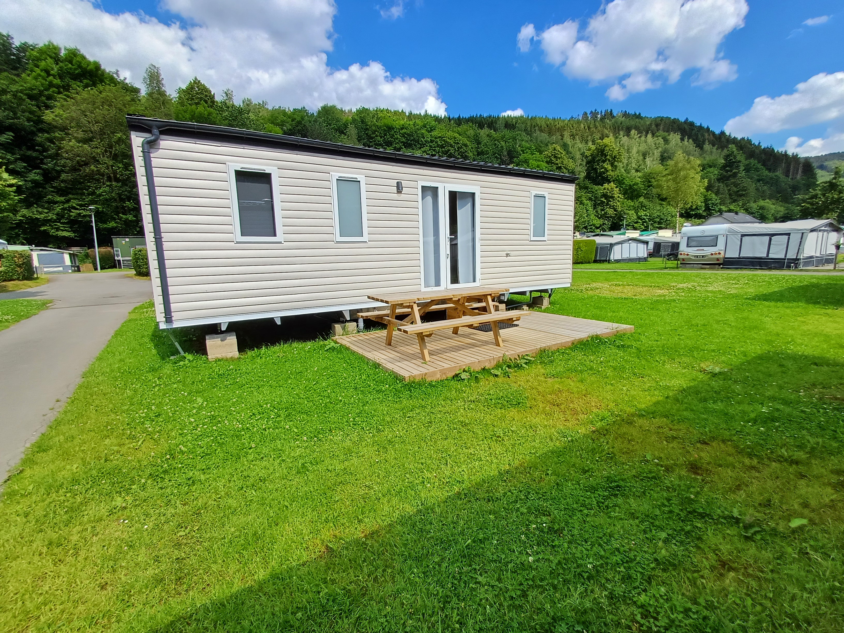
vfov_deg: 78.1
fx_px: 390
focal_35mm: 16
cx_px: 422
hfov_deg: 94.5
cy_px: 316
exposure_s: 1/1056
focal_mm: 1.64
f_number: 2.2
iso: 40
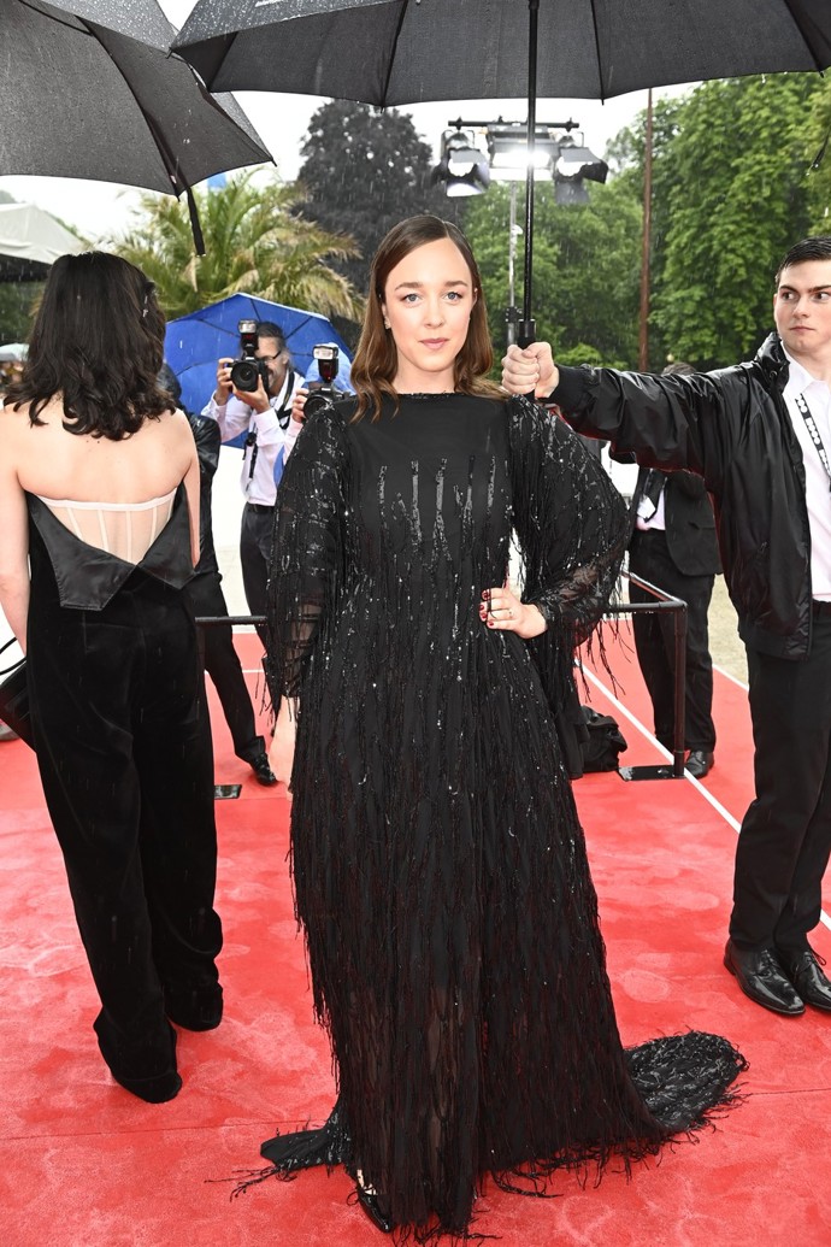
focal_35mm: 32
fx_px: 1108
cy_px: 624
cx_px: 416
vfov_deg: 58.7
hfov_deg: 41.1
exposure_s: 1/250
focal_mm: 32
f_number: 5.6
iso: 2000
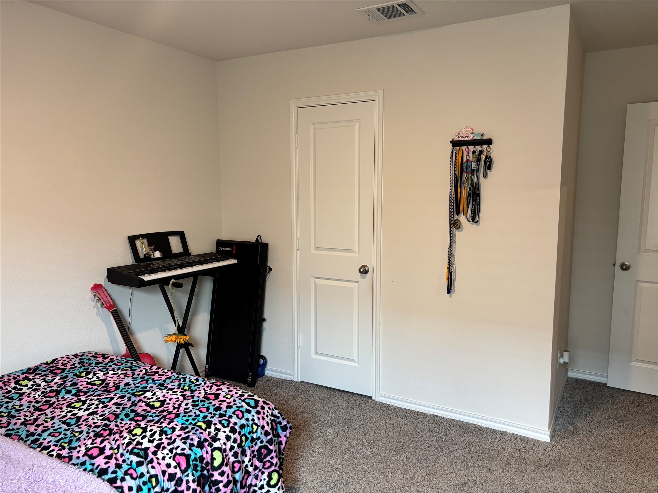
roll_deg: +0.9
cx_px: 329
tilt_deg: -3.8
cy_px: 246
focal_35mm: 26
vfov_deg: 53.1
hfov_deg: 67.3
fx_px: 494
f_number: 1.6
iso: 160
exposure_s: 1/60
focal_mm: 5.96
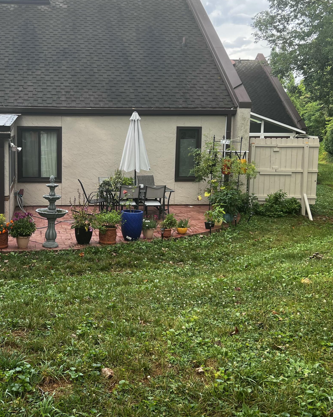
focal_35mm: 39
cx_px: 75
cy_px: 190
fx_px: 480
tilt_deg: -6.7
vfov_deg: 46.8
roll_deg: -0.4
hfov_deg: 37.1
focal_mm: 5.7
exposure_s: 1/397
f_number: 1.5
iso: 50
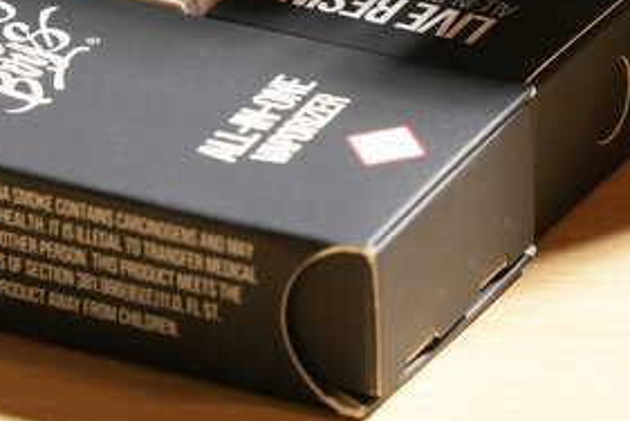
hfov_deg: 3.6
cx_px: 451
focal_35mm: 567
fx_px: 9933
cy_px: -356
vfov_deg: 2.4
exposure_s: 1/80
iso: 200
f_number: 7.1
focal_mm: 133
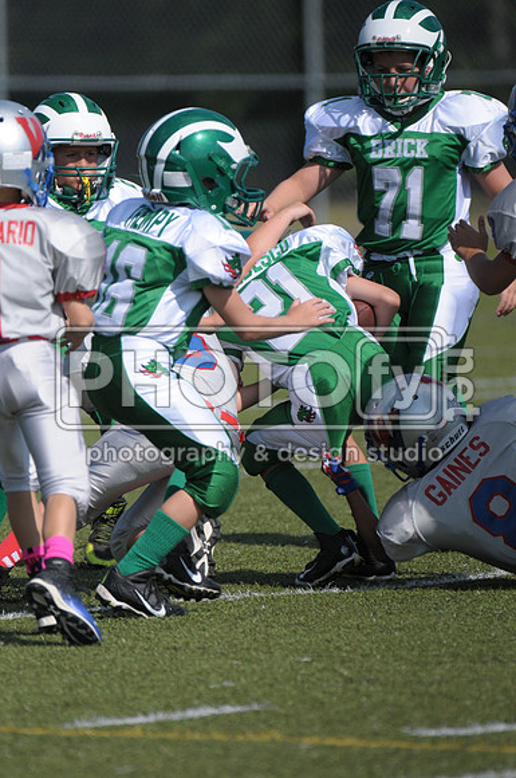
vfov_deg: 4.0
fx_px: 10997
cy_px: 389
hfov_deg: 2.7
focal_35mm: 510
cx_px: 258
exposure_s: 1/8000
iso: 640
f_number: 4
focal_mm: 340
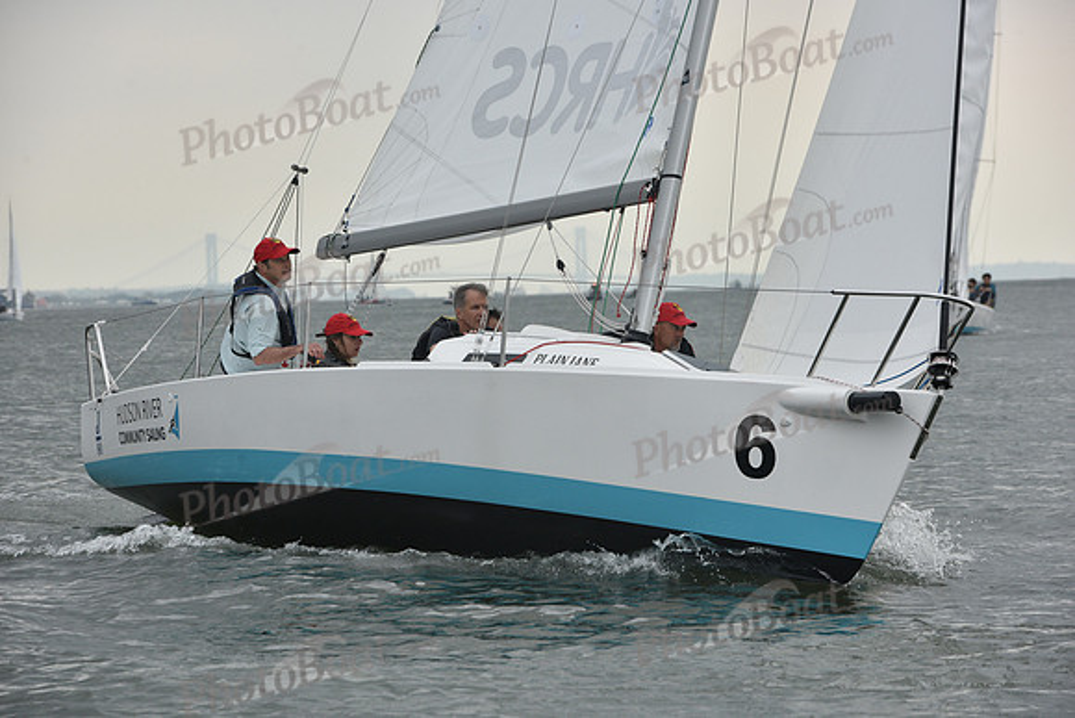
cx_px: 538
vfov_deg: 7.2
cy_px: 359
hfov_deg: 10.8
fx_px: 5675
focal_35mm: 190
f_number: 10
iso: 400
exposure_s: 1/800
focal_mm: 190
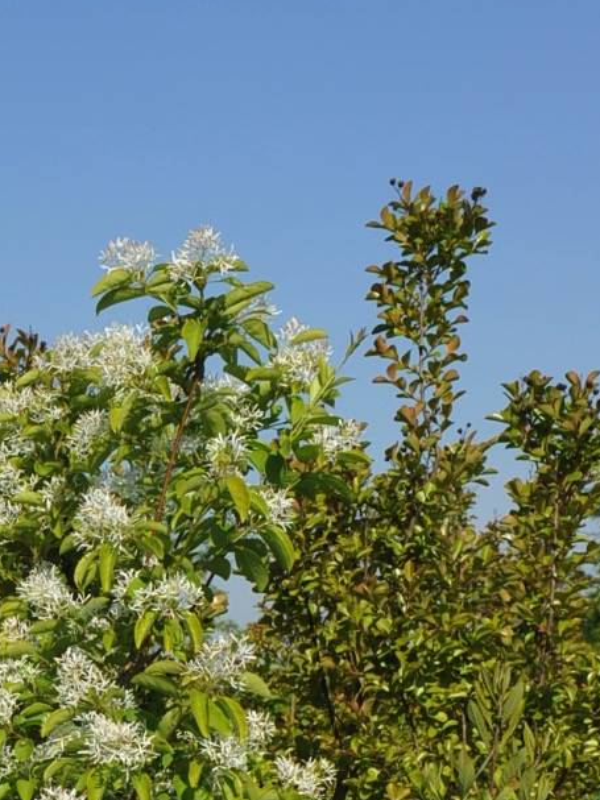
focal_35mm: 128
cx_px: -293
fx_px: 2959
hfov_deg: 11.1
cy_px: 988
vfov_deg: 14.8
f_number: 9
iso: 200
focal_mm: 38
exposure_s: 1/320
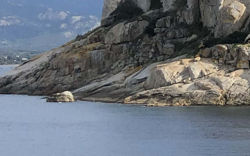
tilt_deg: -7.6
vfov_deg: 8.5
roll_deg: +1.1
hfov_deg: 12.6
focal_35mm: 151
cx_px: 454
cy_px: 213
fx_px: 1029
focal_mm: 4
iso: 20
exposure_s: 1/1621
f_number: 1.8
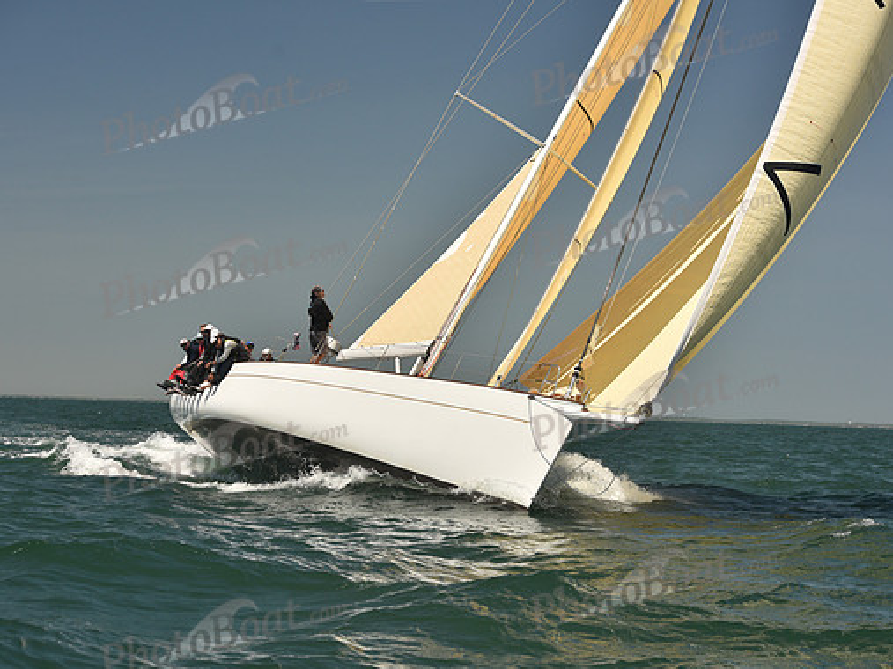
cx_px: 440
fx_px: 1986
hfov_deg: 25.3
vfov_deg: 19.1
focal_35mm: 77
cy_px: 339
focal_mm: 70
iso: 250
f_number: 5.6
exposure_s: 1/800
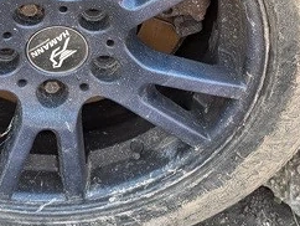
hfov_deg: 19.8
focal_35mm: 99
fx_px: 859
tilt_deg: -35.9
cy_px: 0
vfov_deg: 14.7
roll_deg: -5.3
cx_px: 161
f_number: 1.78
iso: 80
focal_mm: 6.76
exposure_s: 1/338
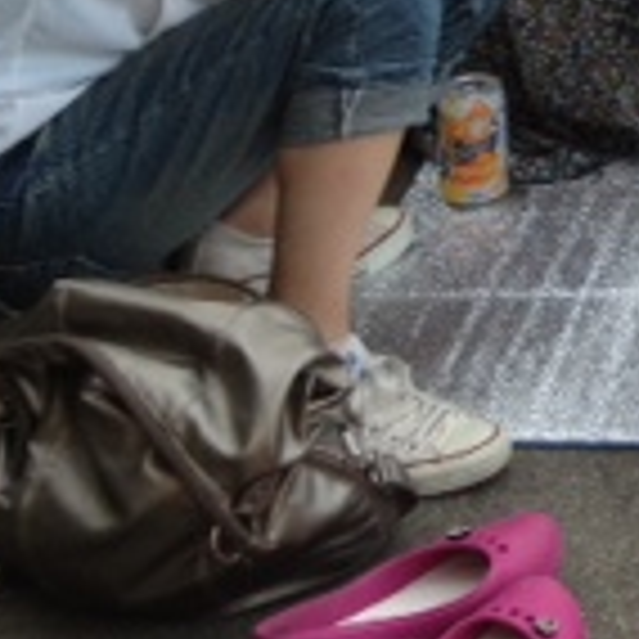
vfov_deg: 12.1
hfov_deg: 11.5
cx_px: 1228
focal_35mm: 139
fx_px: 2903
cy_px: -243
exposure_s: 1/127
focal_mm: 4.28
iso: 64
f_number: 2.4
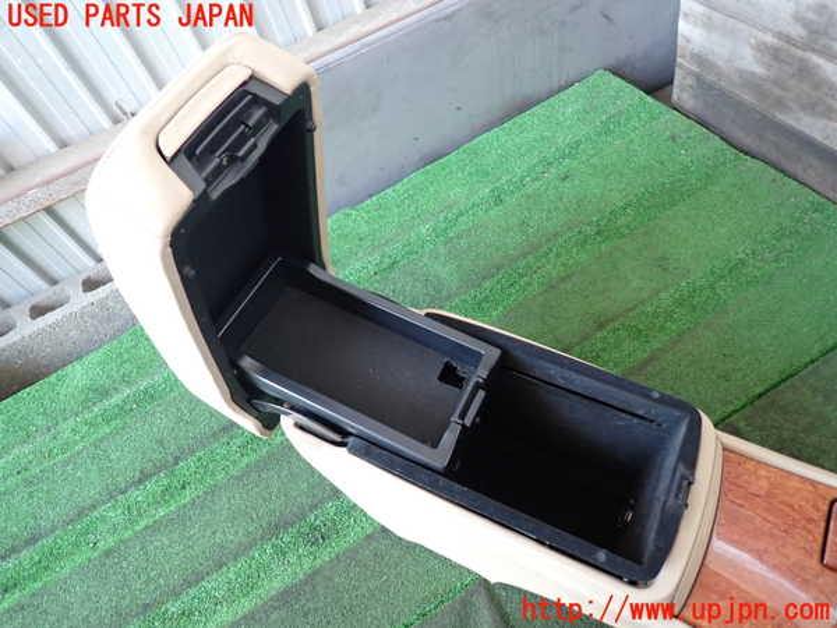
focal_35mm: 25
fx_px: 604
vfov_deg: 54.9
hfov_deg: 69.4
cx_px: 418
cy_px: 314
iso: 320
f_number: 2
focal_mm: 4.5
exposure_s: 1/30
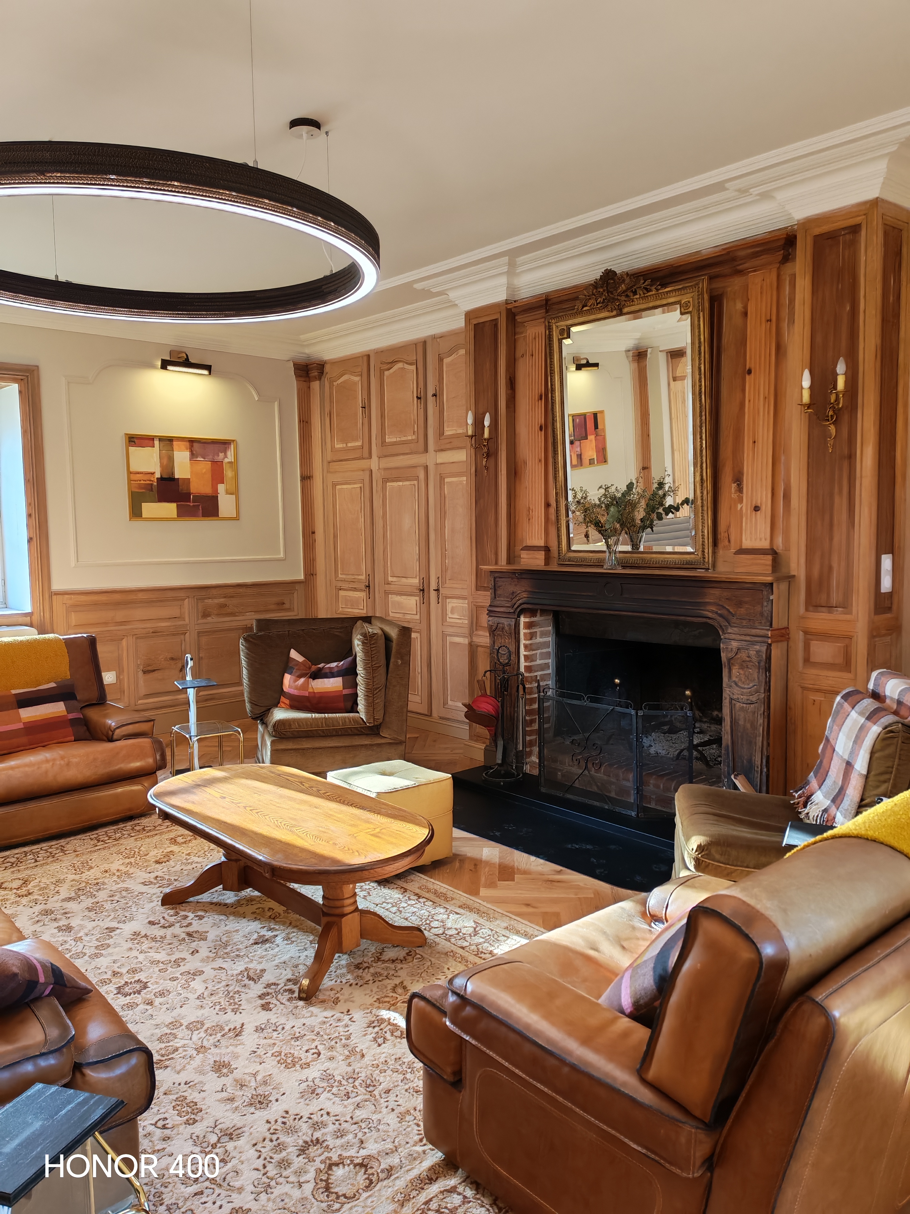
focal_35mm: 27
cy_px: 607
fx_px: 946
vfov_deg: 65.3
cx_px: 455
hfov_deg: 51.4
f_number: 1.9
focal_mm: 6.12
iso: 640
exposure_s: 1/100
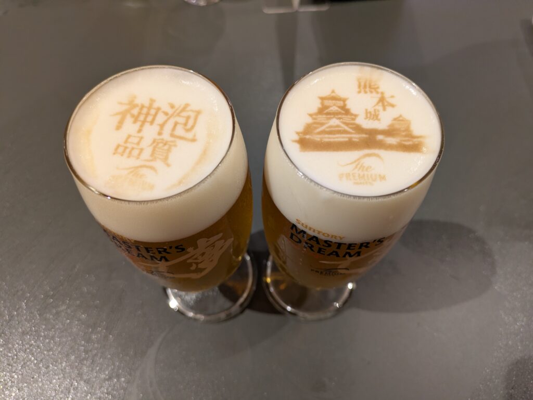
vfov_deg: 54.9
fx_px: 385
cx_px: 266
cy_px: 200
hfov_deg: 69.4
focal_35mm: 25
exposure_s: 1/120
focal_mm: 5.43
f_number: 1.89
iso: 305
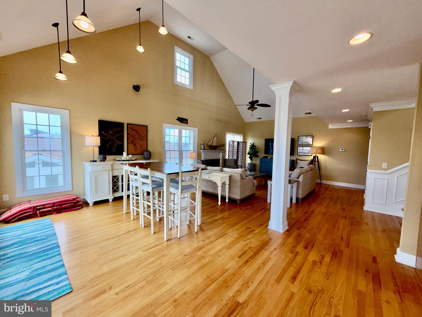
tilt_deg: -2.5
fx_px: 171
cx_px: 211
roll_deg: -0.4
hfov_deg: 102.1
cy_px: 158
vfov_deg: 85.7
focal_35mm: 14
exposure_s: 1/120
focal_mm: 2.22
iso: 20
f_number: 2.2
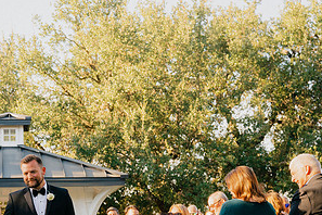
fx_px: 715
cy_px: 207
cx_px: 23
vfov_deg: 16.8
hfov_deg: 24.5
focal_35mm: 80
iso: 400
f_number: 4
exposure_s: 1/1250
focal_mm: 41
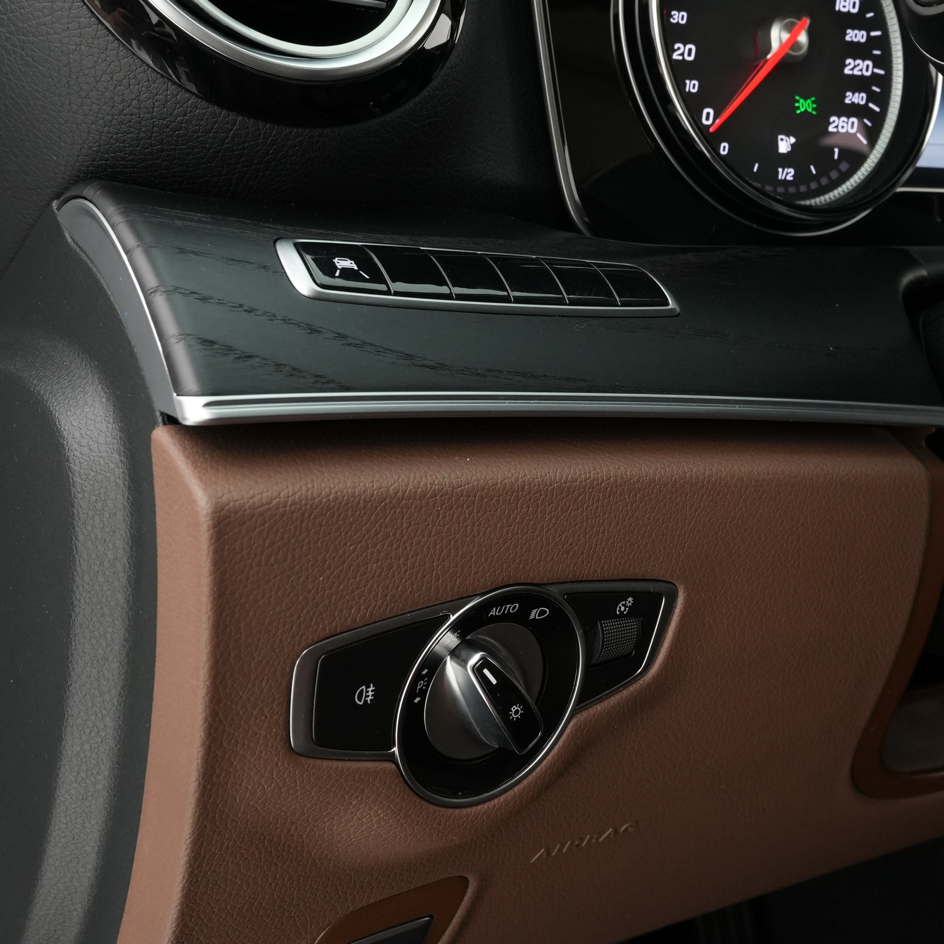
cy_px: 567
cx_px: 750
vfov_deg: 34.6
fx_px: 1512
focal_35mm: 49
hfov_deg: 33.7
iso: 1000
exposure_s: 1/50
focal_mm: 18
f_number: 7.1
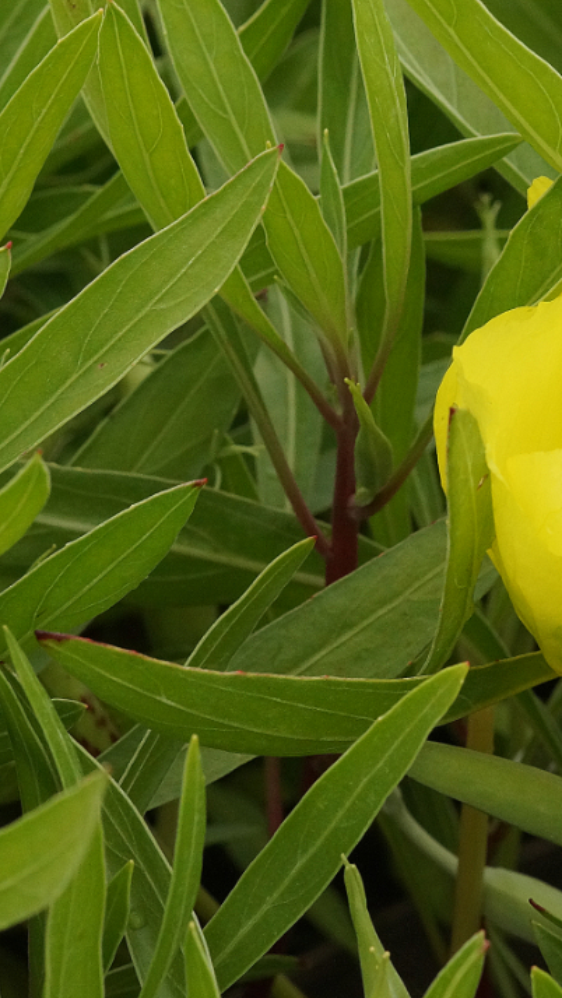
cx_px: 612
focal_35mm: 264
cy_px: 464
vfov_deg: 8.2
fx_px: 6989
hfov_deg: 4.6
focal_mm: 100
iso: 1000
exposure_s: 1/160
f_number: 9
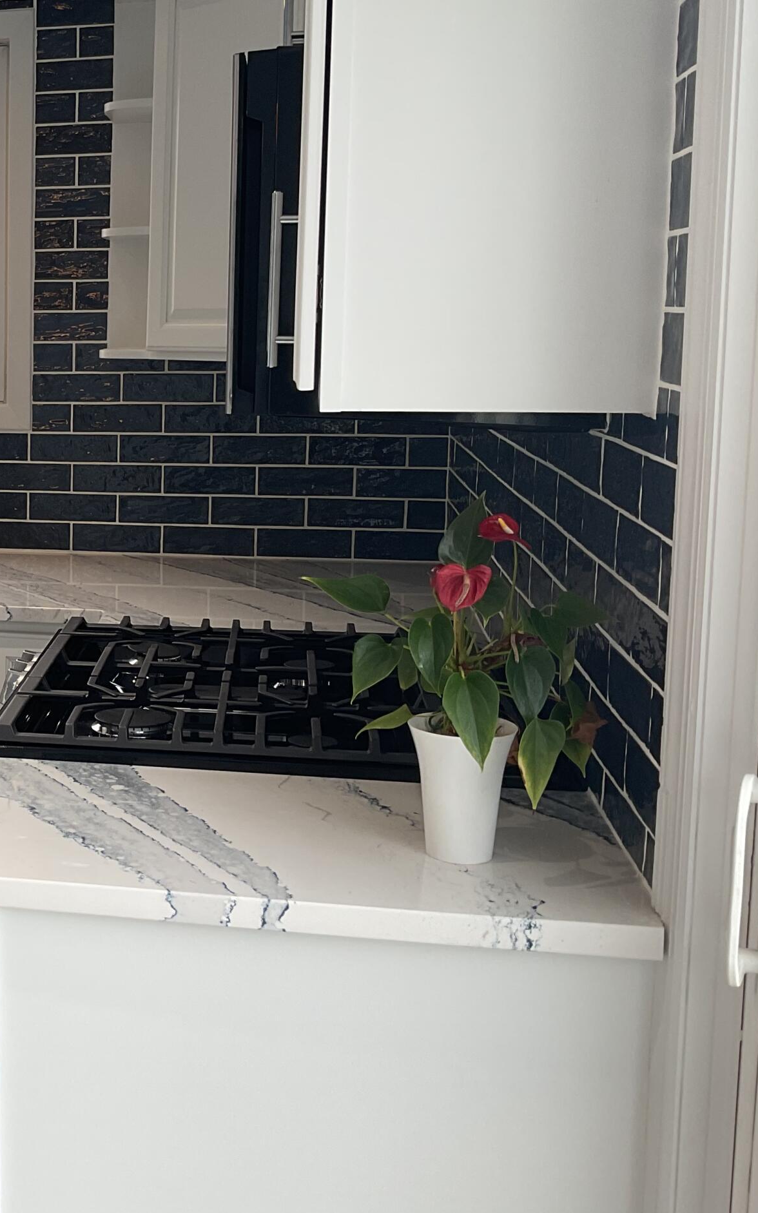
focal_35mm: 49
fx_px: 1620
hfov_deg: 24.2
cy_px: 529
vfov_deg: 41.0
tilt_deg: -8.3
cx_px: -124
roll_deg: +0.8
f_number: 1.8
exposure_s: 1/120
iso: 20
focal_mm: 3
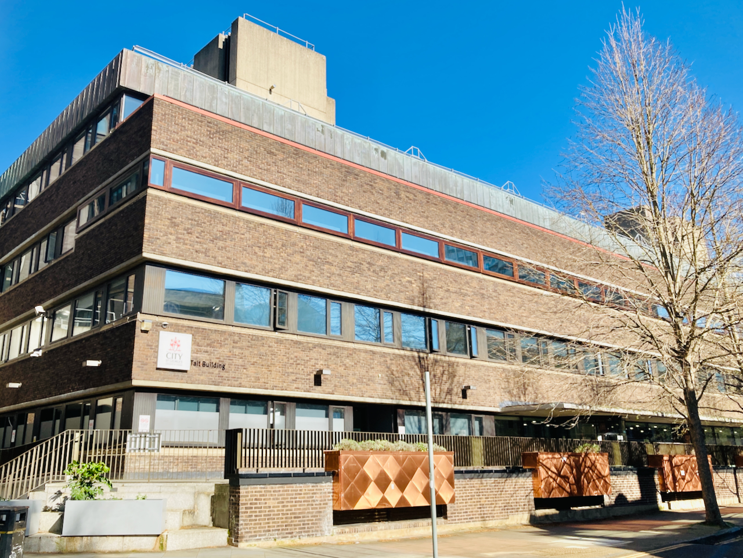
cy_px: 279
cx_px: 372
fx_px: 601
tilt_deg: +18.3
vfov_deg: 49.7
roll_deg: -0.5
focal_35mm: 28
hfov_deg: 63.4
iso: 20
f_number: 1.8
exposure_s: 1/1499
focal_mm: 3.99
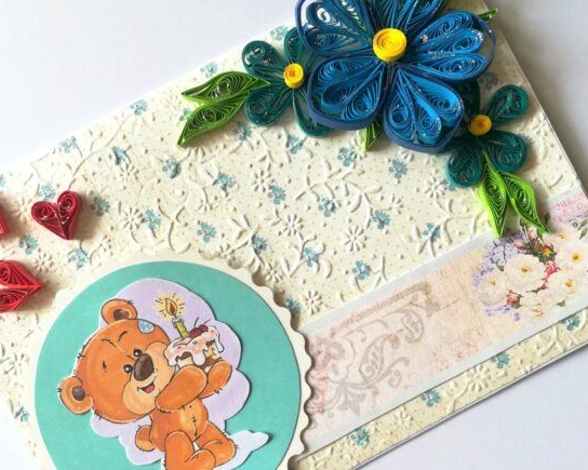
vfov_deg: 51.5
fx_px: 487
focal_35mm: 28
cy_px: 242
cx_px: 294
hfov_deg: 62.2
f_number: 2.2
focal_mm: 3.83
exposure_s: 1/100
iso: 80
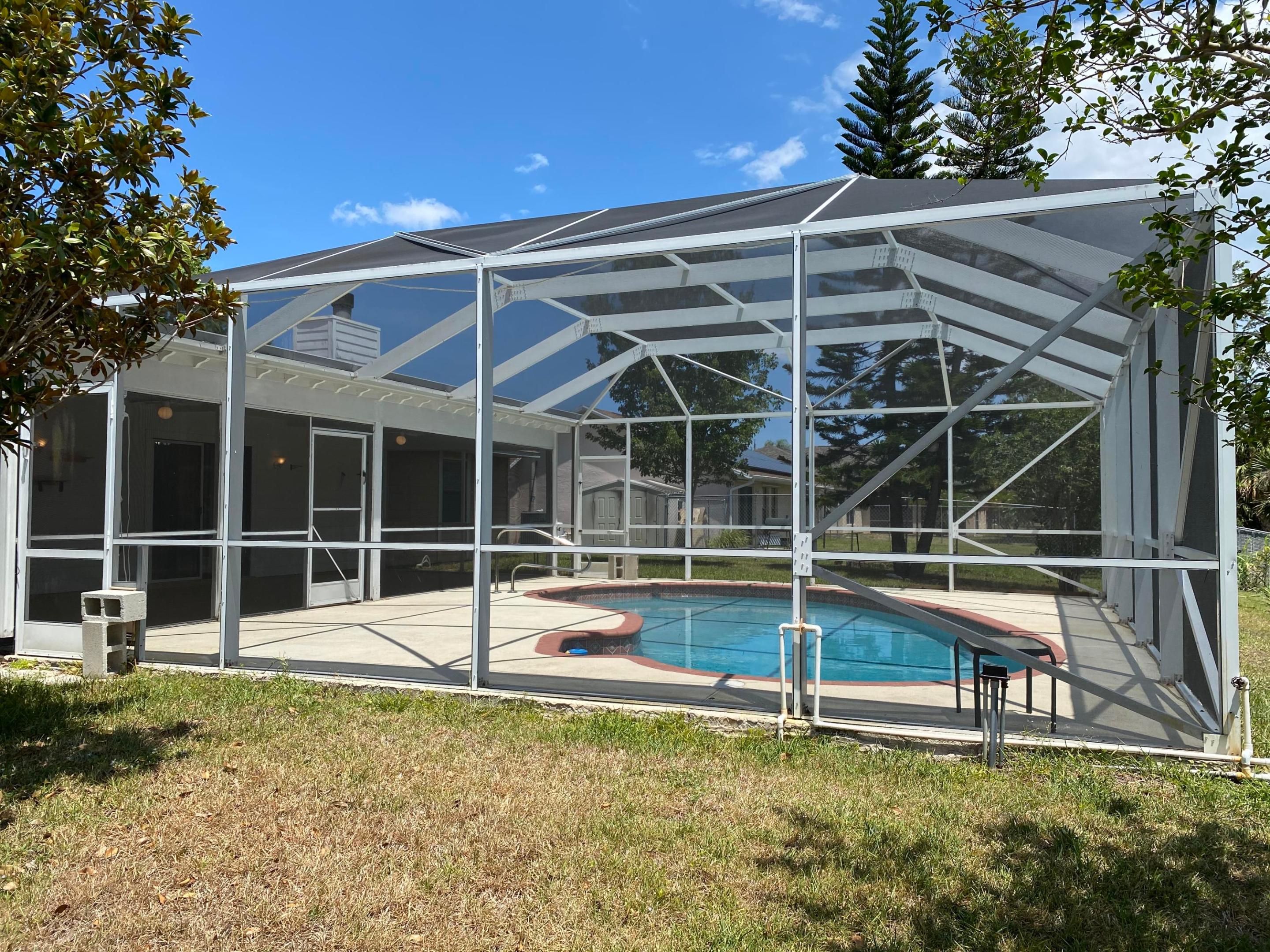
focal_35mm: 26
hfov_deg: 67.3
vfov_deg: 53.1
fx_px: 954
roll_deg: +0.9
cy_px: 476
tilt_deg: +2.4
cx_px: 635
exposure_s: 1/2688
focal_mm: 4.25
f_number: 1.8
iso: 32
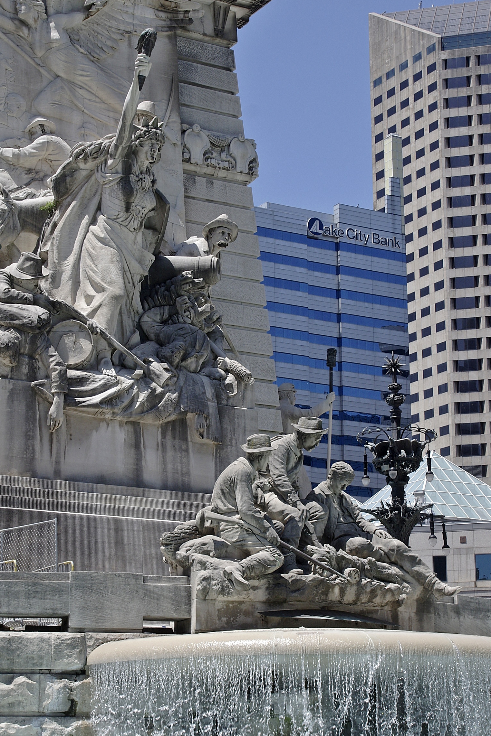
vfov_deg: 28.1
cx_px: 230
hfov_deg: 18.9
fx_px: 1473
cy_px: 349
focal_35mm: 72
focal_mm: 32.5
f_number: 8
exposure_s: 1/250
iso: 200
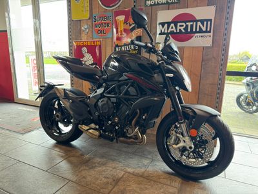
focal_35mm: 24
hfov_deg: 71.6
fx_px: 179
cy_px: 97
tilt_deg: -11.7
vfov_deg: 56.8
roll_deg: -0.7
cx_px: 129
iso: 320
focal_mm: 6.76
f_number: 1.78
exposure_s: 1/50
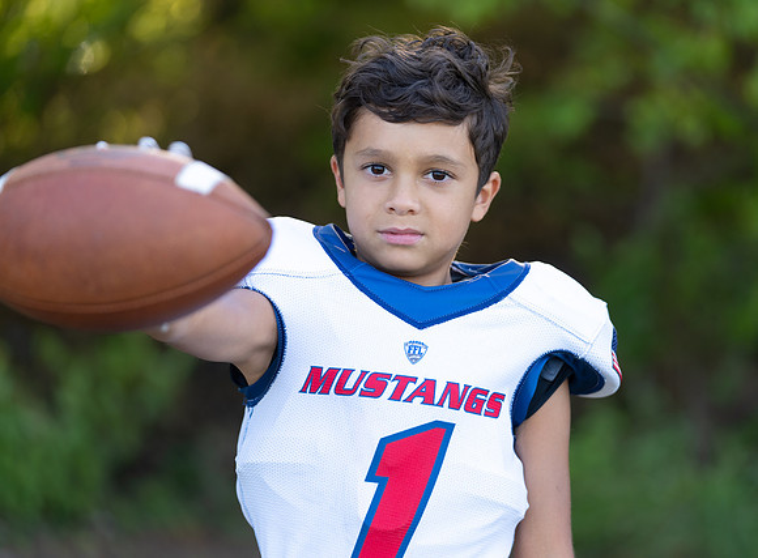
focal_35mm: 130
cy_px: 290
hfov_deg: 15.2
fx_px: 2833
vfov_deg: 11.3
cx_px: 436
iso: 200
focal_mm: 117
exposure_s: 1/320
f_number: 2.8
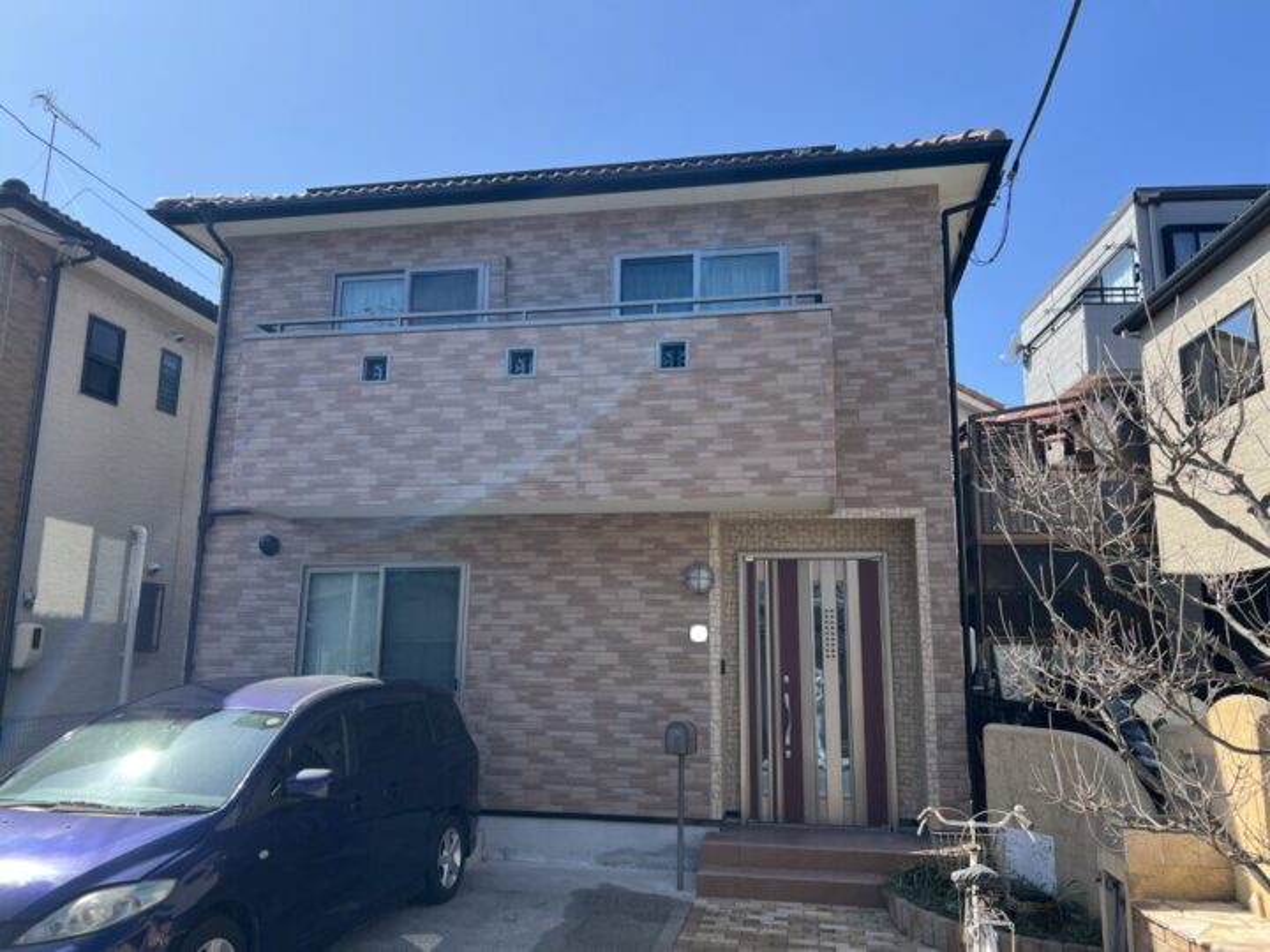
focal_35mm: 26
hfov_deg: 67.3
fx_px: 954
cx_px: 635
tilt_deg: +9.8
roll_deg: -0.9
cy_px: 476
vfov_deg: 53.1
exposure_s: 1/1553
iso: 50
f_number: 1.5
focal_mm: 5.7
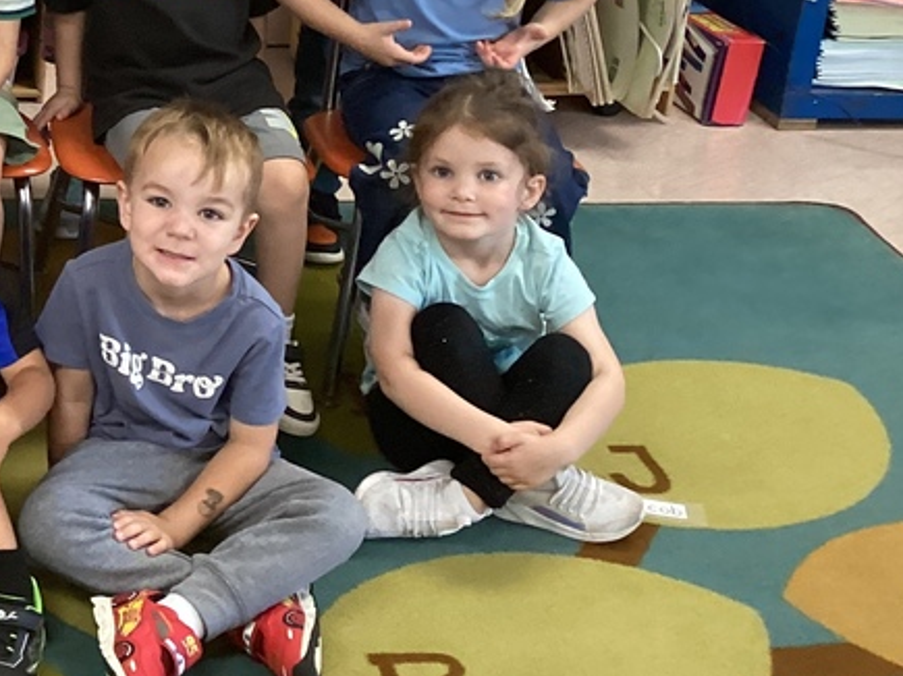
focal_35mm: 73
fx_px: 1904
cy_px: 44
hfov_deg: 24.5
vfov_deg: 19.7
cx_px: -135
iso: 320
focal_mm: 3.3
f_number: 2.4
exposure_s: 1/60
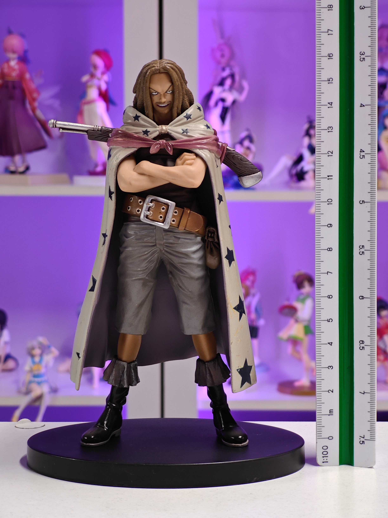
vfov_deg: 24.4
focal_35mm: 80
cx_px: 194
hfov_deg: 18.4
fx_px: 1196
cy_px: 259
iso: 400
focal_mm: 7.48
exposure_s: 1/16.1
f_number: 2.4
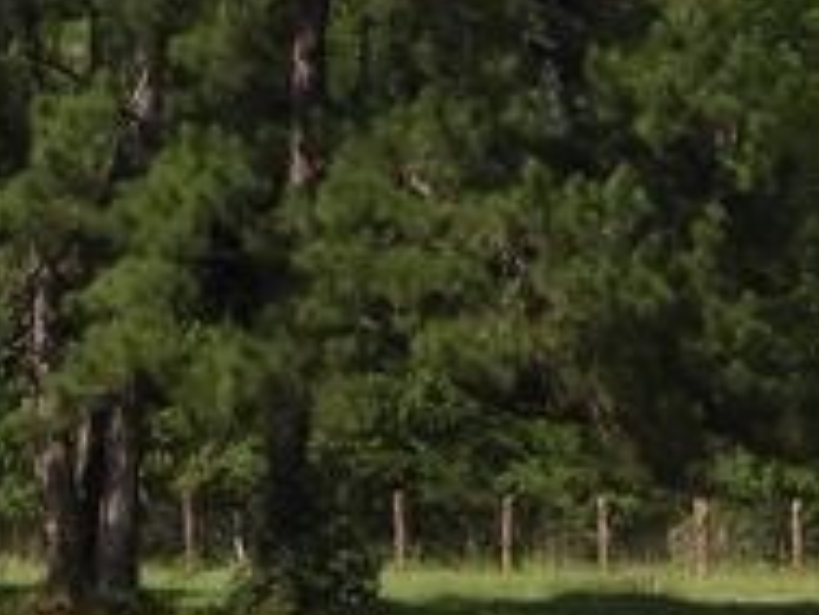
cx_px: -165
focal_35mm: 434
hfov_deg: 4.6
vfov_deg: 3.4
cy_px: 788
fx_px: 10275
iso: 100
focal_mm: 14.4
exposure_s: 1/1000
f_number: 3.5
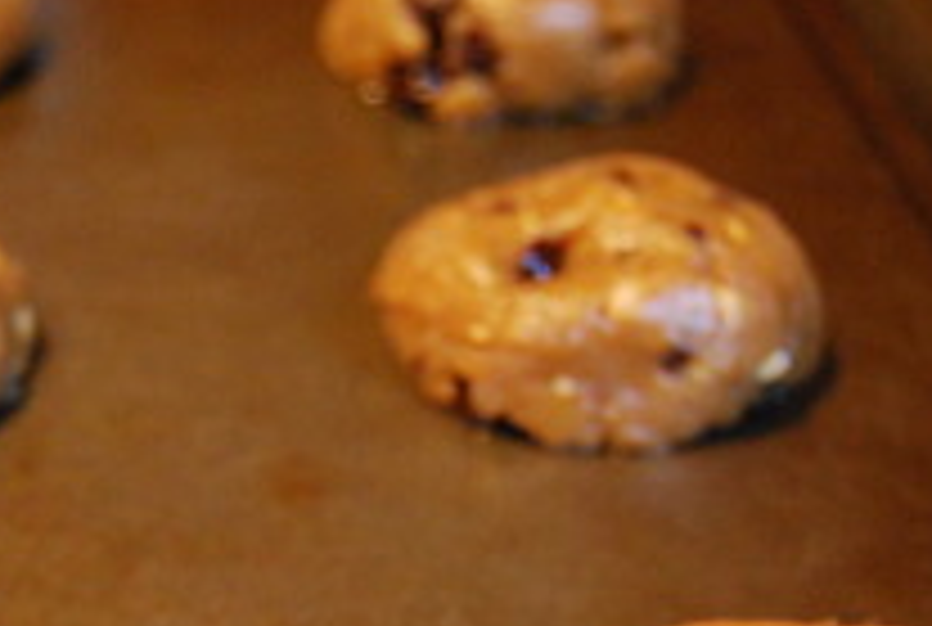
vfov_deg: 14.4
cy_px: 590
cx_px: 270
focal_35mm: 94
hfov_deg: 21.5
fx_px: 2439
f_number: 4.2
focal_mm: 26
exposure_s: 1/20
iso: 1600
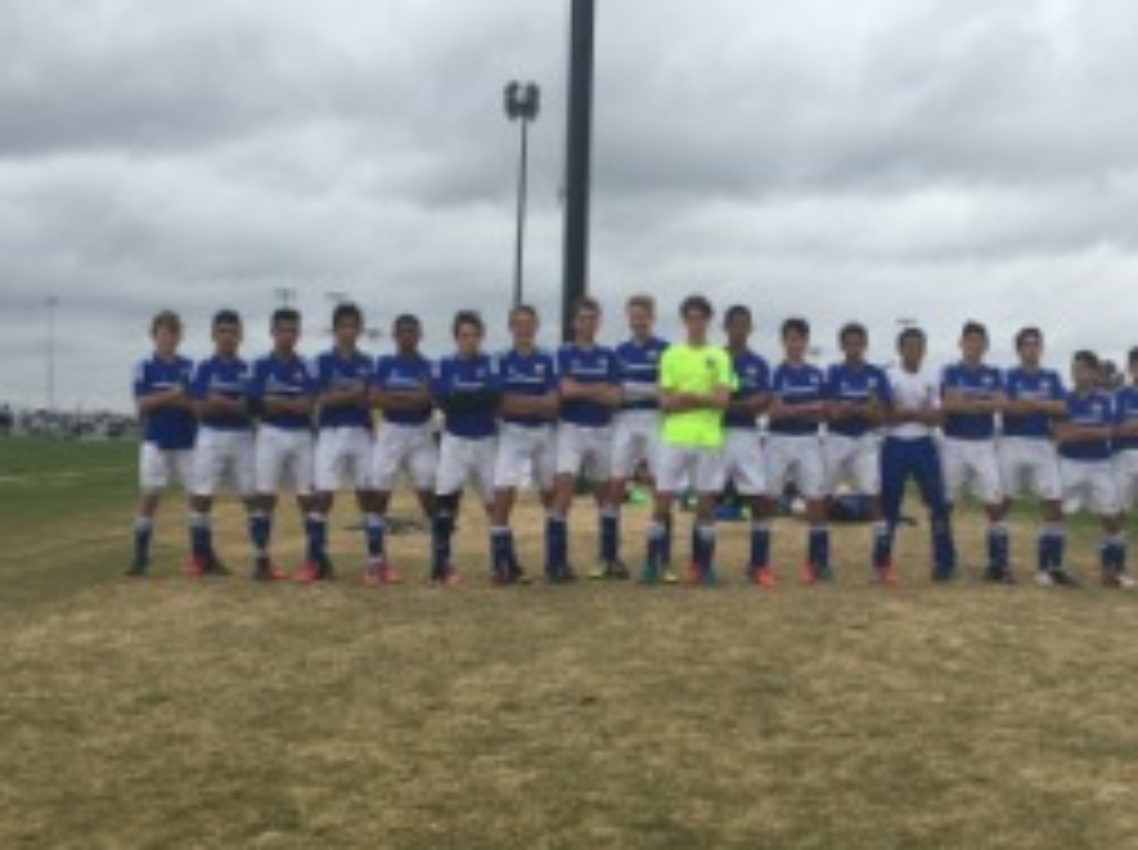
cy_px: 495
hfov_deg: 44.7
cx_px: 666
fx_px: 1379
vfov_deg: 34.2
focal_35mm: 42
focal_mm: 4.15
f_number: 2.2
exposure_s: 1/801
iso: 25
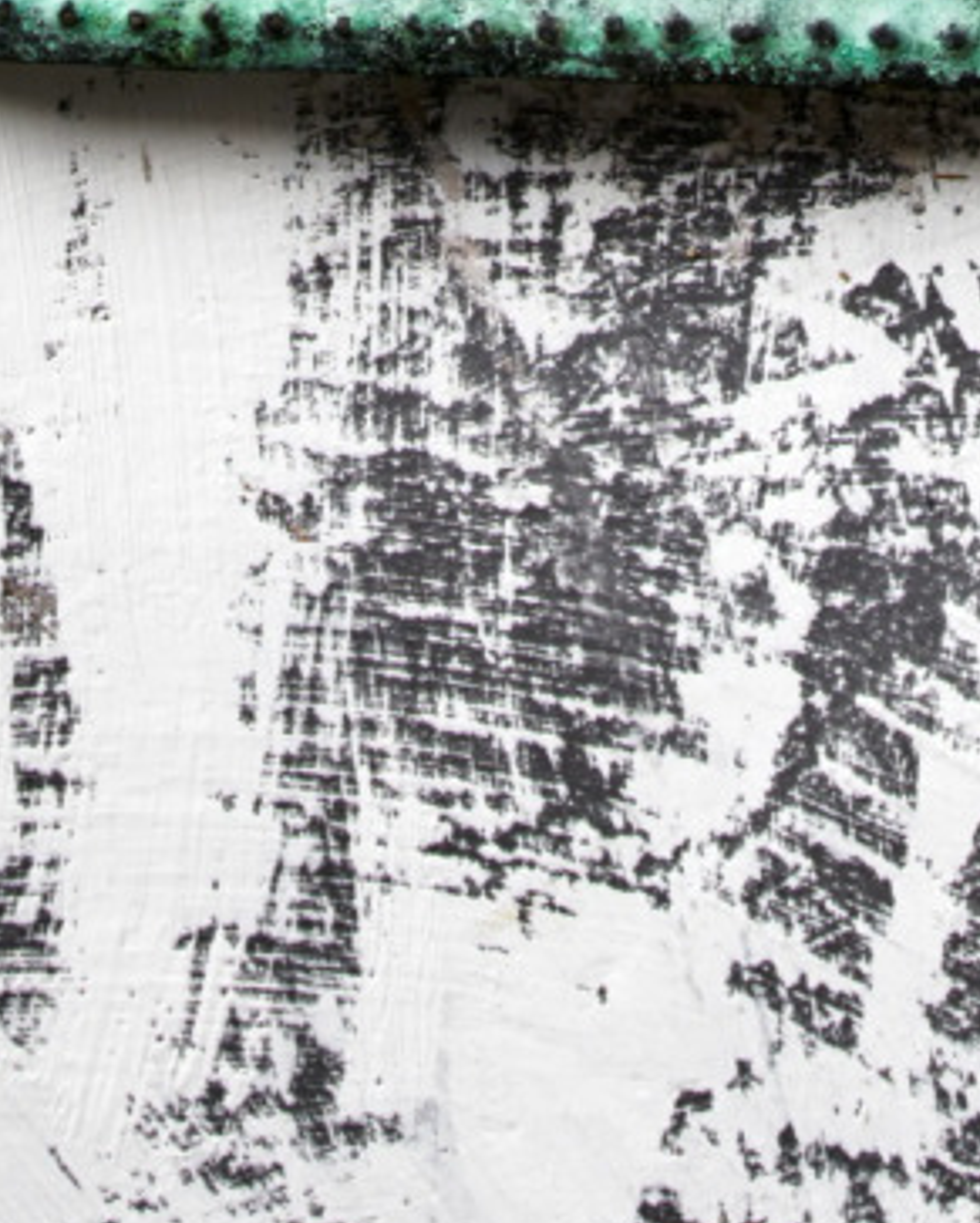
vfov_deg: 7.6
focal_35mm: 217
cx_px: 367
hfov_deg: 7.1
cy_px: -2694
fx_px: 7858
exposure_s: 1/125
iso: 100
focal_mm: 35
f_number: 11
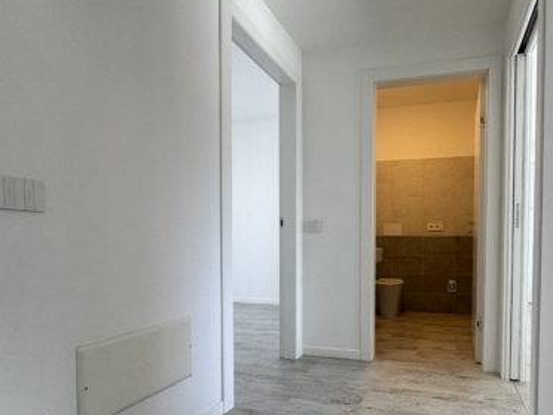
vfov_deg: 60.3
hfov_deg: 74.5
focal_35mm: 22
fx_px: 351
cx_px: 358
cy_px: 257
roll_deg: -0.5
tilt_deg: -1.4
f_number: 2.2
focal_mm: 2.22
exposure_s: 1/100
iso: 80
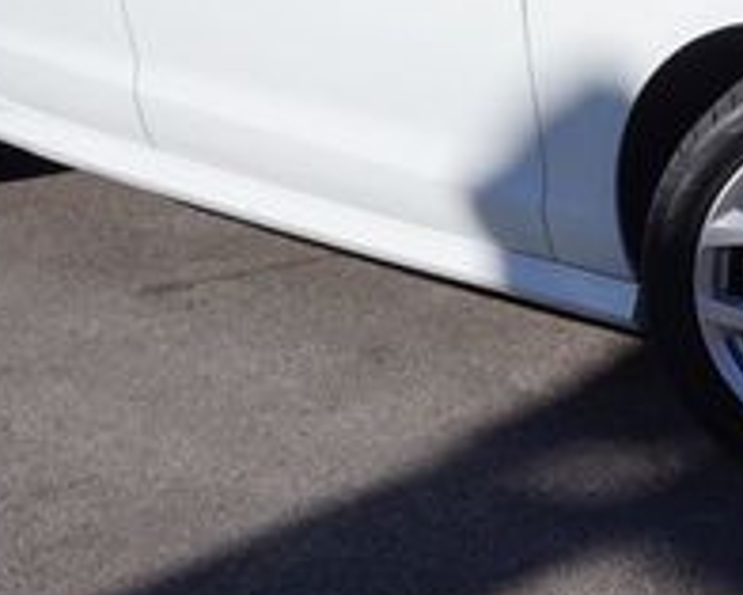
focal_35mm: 97
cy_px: 0
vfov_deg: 15.7
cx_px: 735
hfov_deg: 19.3
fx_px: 2124
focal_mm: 21
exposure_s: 1/125
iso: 100
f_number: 14
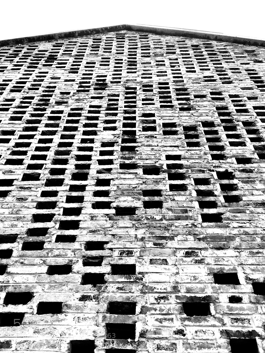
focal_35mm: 29
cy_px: 176
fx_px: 296
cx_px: 132
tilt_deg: +48.6
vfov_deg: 61.7
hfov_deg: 48.2
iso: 25
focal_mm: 4.15
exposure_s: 1/635
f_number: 2.2
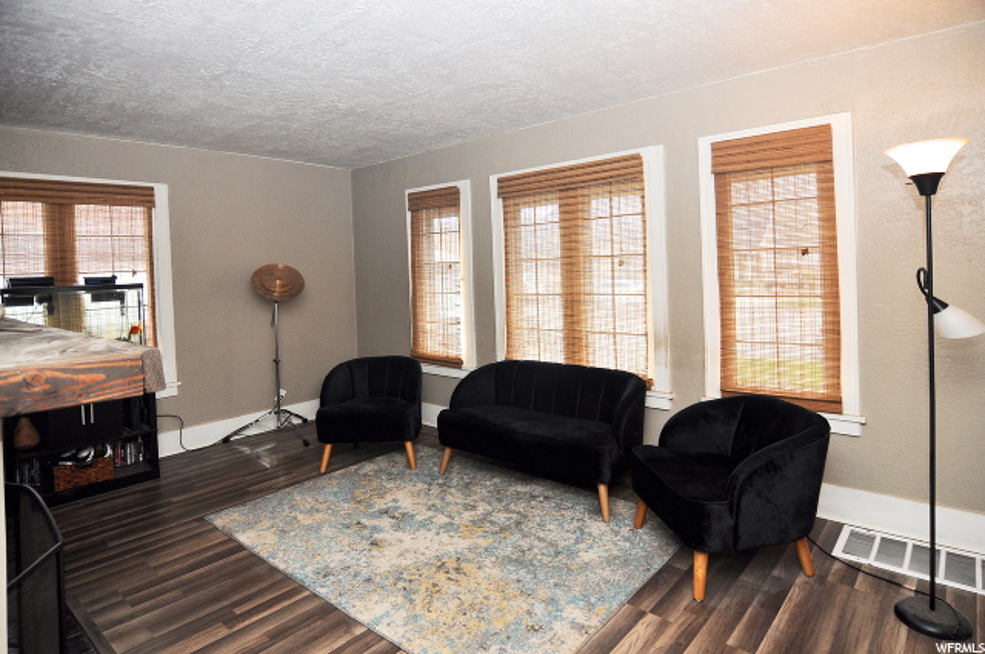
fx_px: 492
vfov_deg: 67.2
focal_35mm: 18
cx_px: 492
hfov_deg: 90.1
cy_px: 327
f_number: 4
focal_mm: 12
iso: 200
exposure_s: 1/60
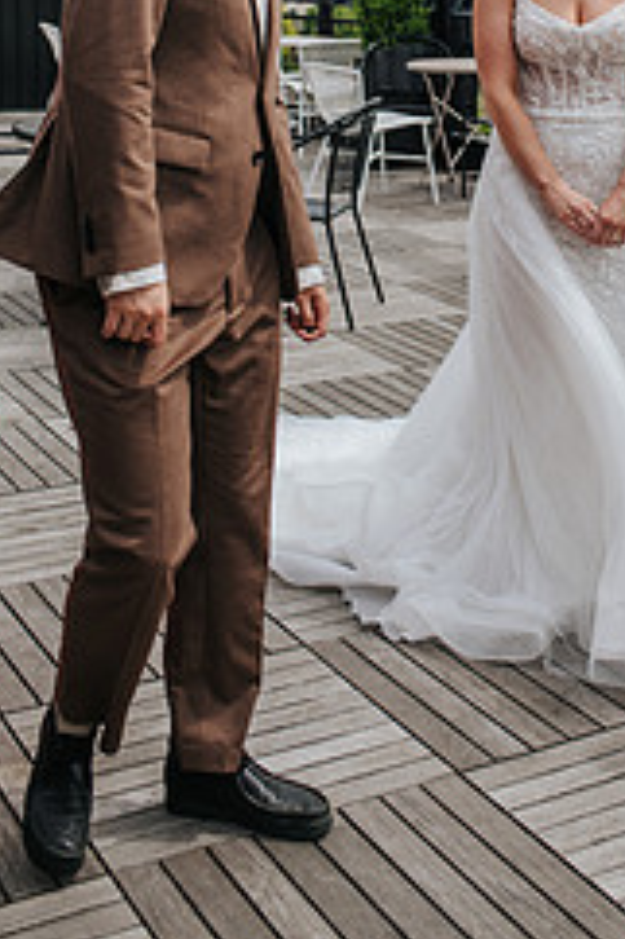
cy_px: 78
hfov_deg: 20.6
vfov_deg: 29.6
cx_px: 514
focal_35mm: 65
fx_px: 1695
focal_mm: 35
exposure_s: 1/1250
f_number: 3.5
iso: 100
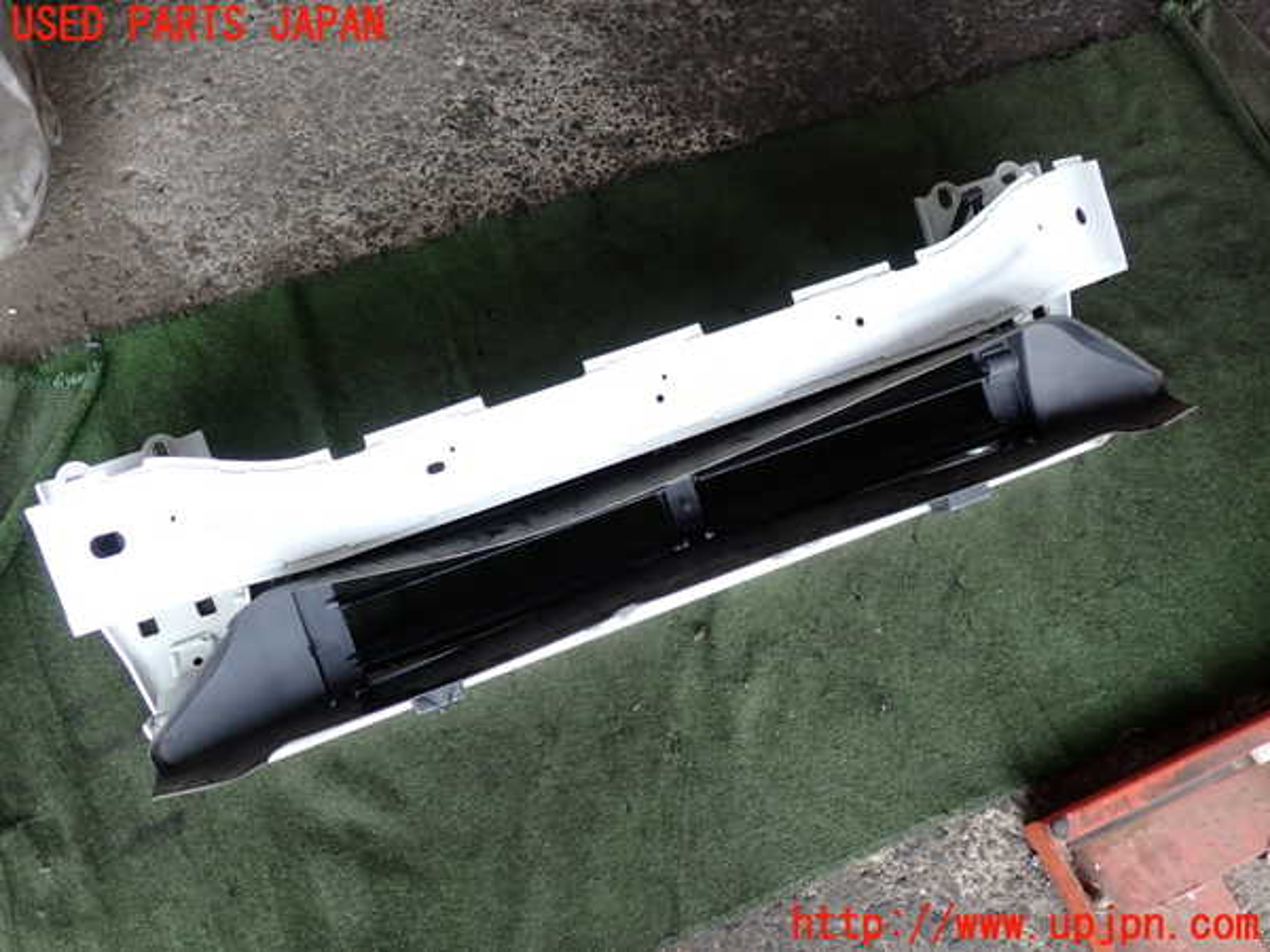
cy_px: 476
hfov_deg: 60.0
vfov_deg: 46.8
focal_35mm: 30
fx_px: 1101
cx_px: 635
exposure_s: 1/60
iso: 125
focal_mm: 5.4
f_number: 2.3
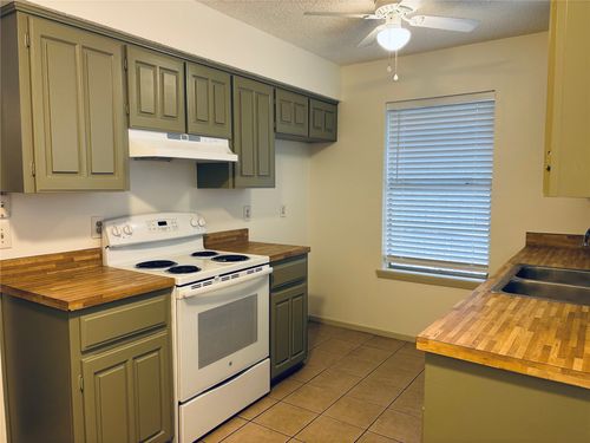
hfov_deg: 67.3
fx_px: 443
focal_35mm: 26
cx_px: 295
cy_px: 222
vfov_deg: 53.1
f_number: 1.6
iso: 100
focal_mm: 5.96
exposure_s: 1/60
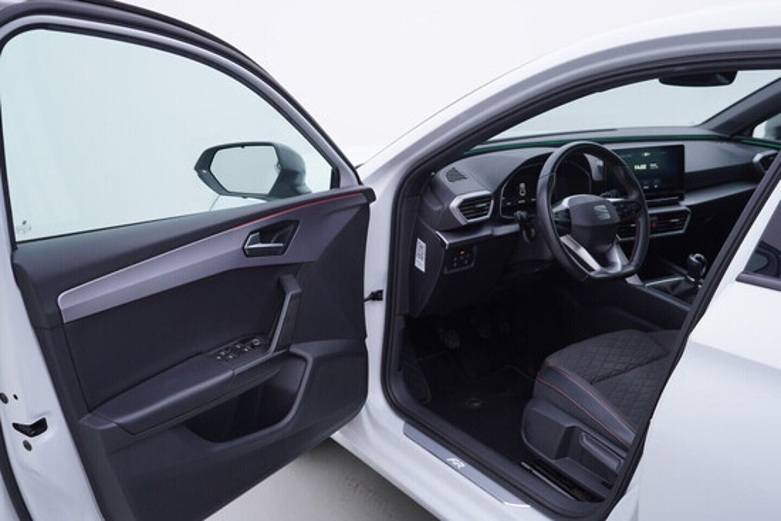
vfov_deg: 36.9
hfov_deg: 53.1
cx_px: 390
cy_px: 260
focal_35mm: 36
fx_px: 781
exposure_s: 1/60
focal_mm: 24
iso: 125
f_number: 3.5
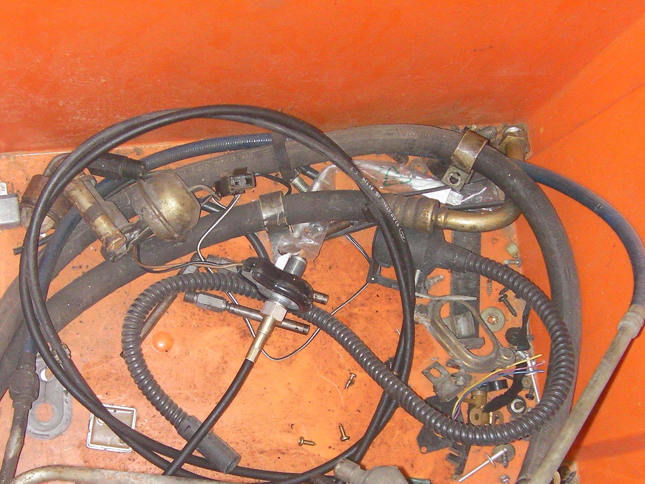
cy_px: 317
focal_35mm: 64
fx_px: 1193
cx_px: 263
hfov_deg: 30.2
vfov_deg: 22.8
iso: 223
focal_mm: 6.8
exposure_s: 1/30
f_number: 3.5
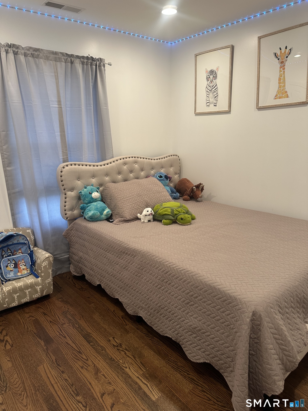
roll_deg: +2.5
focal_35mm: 24
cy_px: 206
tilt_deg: -12.5
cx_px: 154
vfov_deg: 71.6
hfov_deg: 56.8
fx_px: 285
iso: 125
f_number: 1.78
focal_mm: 6.86
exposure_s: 1/60
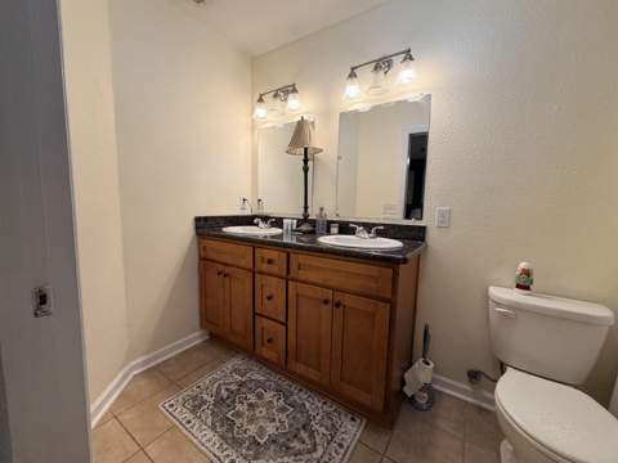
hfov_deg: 102.1
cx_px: 309
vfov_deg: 85.7
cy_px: 232
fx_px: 250
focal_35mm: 14
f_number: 2.2
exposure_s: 1/120
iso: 160
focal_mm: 2.22
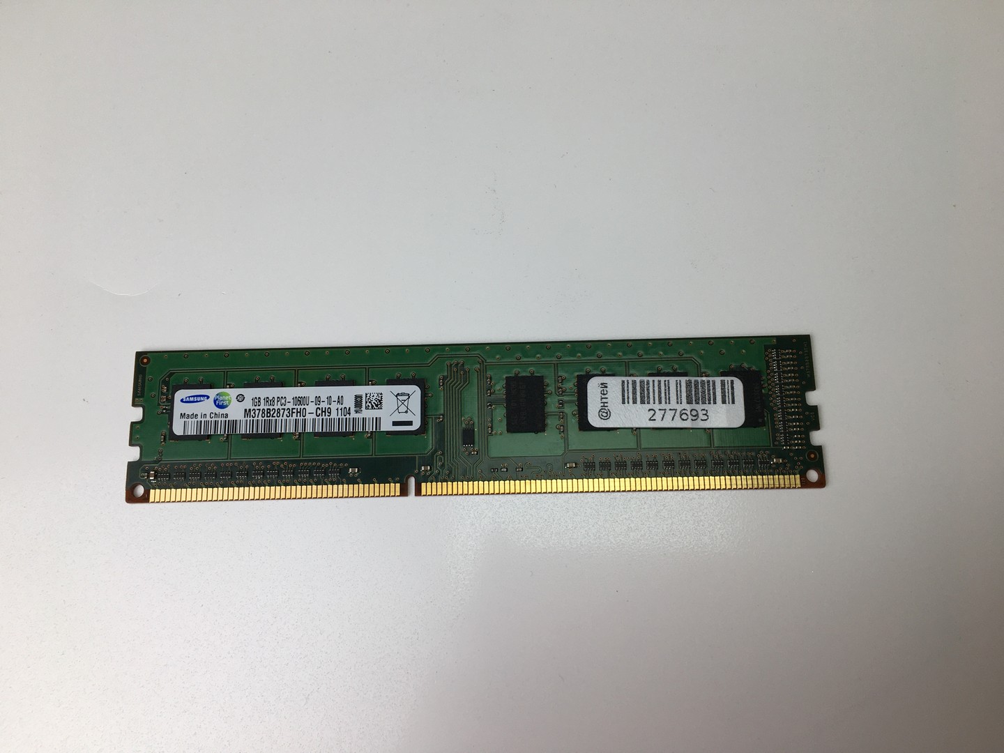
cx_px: 502
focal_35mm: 29
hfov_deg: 61.7
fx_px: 841
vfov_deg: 48.2
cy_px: 376
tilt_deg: -77.0
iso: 25
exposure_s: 1/131
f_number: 2.2
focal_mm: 4.15
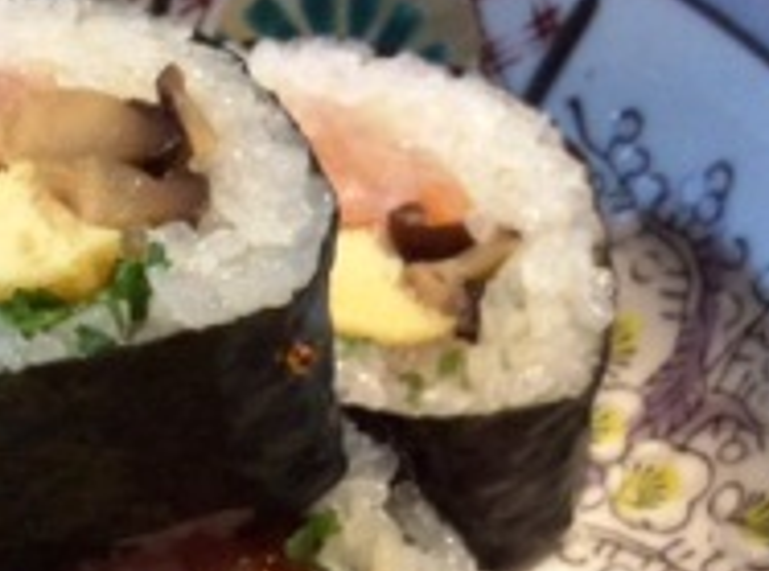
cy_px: 466
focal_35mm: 77
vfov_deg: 18.8
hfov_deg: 24.7
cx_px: 93
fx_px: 1705
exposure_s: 1/24
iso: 250
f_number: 2.4
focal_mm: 3.3
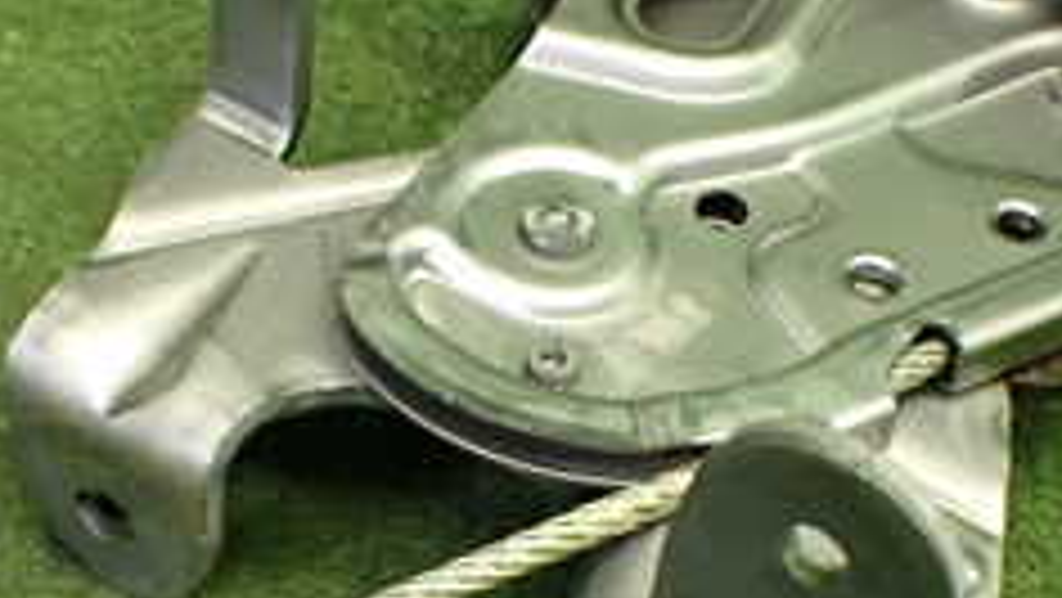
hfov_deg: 25.6
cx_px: 477
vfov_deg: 14.5
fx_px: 2338
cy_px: 432
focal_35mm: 83
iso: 800
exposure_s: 1/125
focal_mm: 5.4
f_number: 2.3
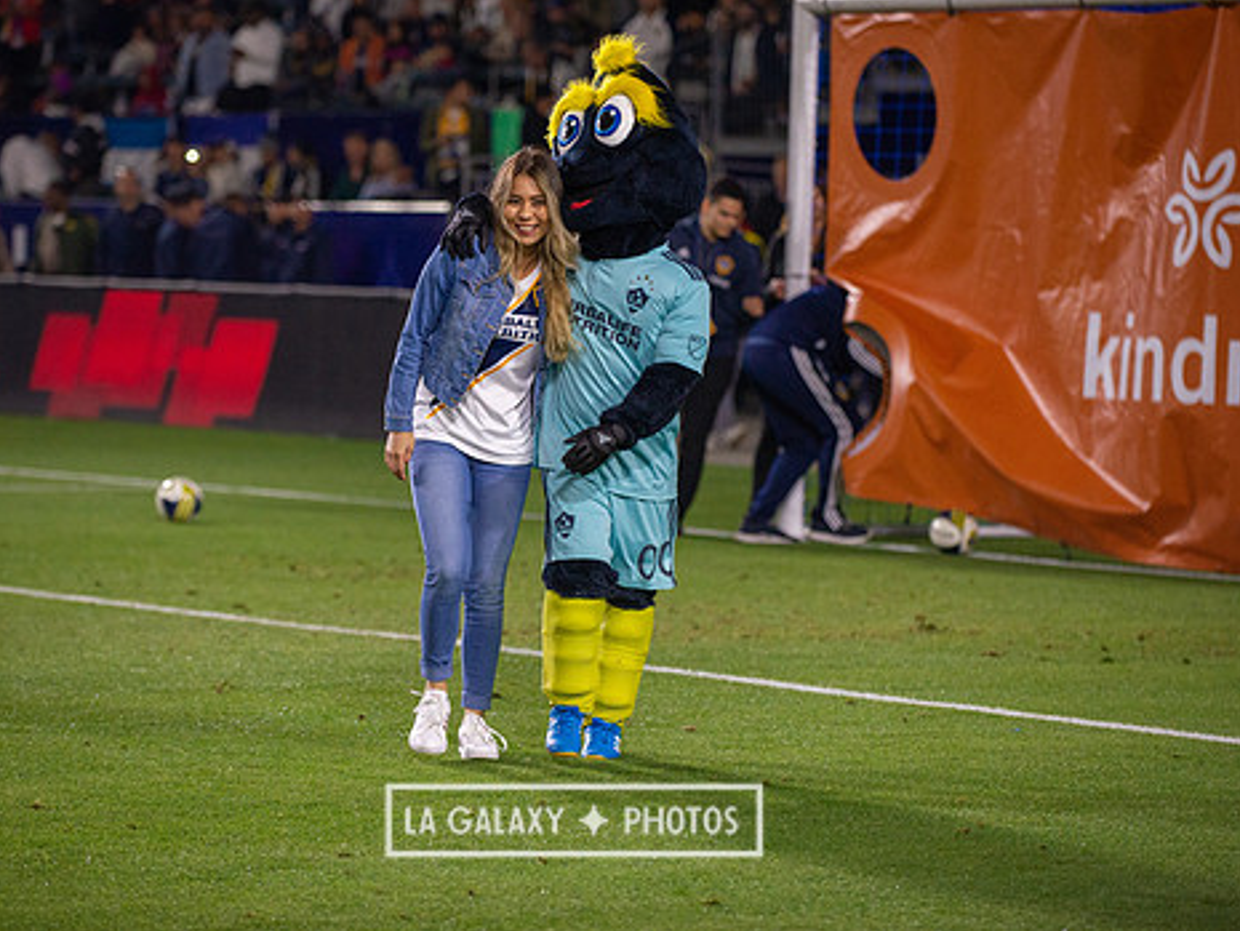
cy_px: 420
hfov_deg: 12.2
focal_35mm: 162
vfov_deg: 9.2
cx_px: 573
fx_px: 5805
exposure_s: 1/2500
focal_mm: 135
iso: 1600
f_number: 2.8
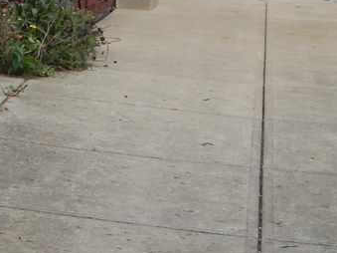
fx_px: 1635
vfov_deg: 8.5
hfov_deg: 11.0
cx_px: -280
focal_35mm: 168
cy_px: -217
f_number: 3.4
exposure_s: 1/640
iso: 125
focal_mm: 6.8
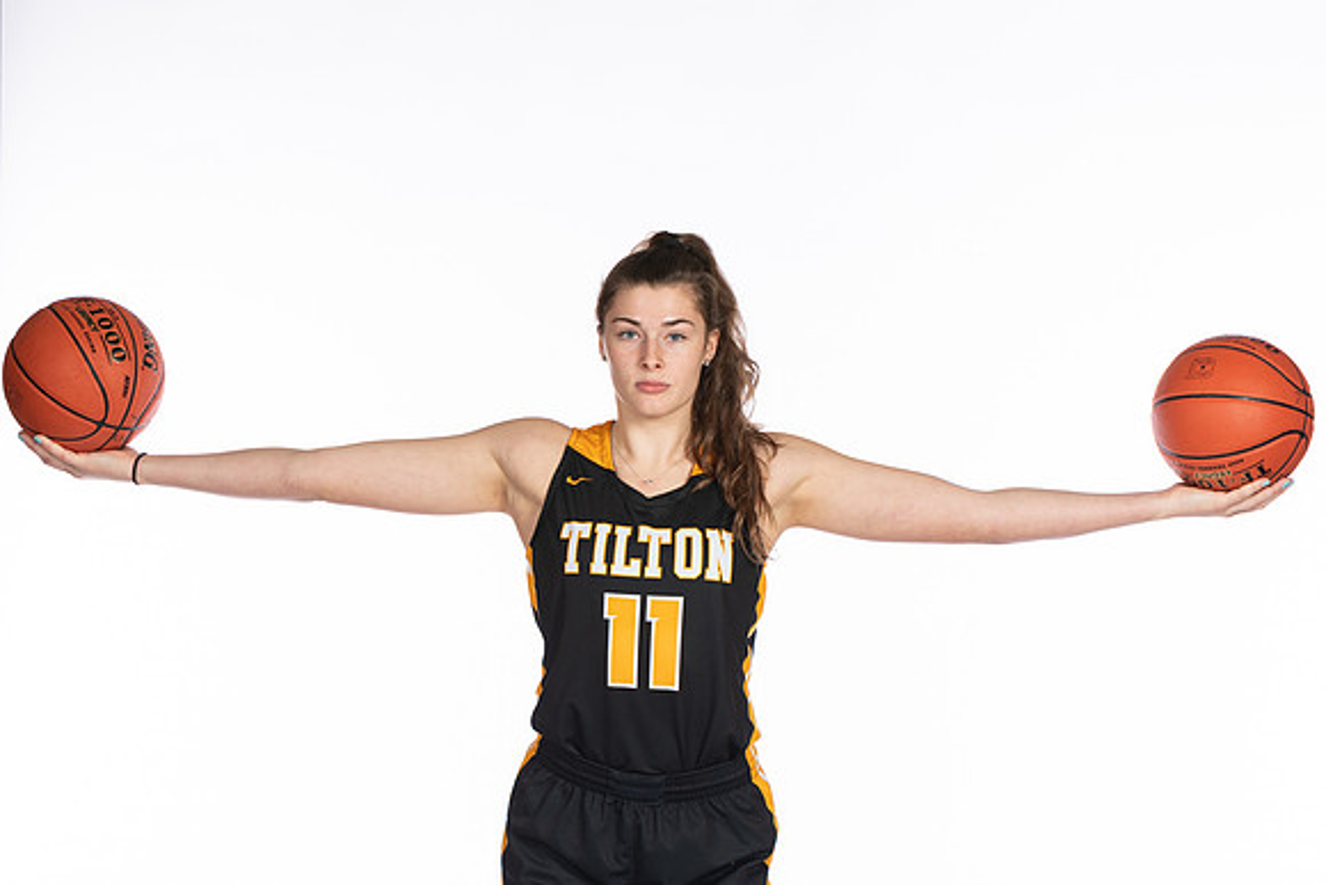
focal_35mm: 153
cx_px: 685
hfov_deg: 13.5
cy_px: 384
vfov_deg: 9.0
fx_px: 5620
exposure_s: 1/100
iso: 100
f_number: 5.6
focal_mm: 86
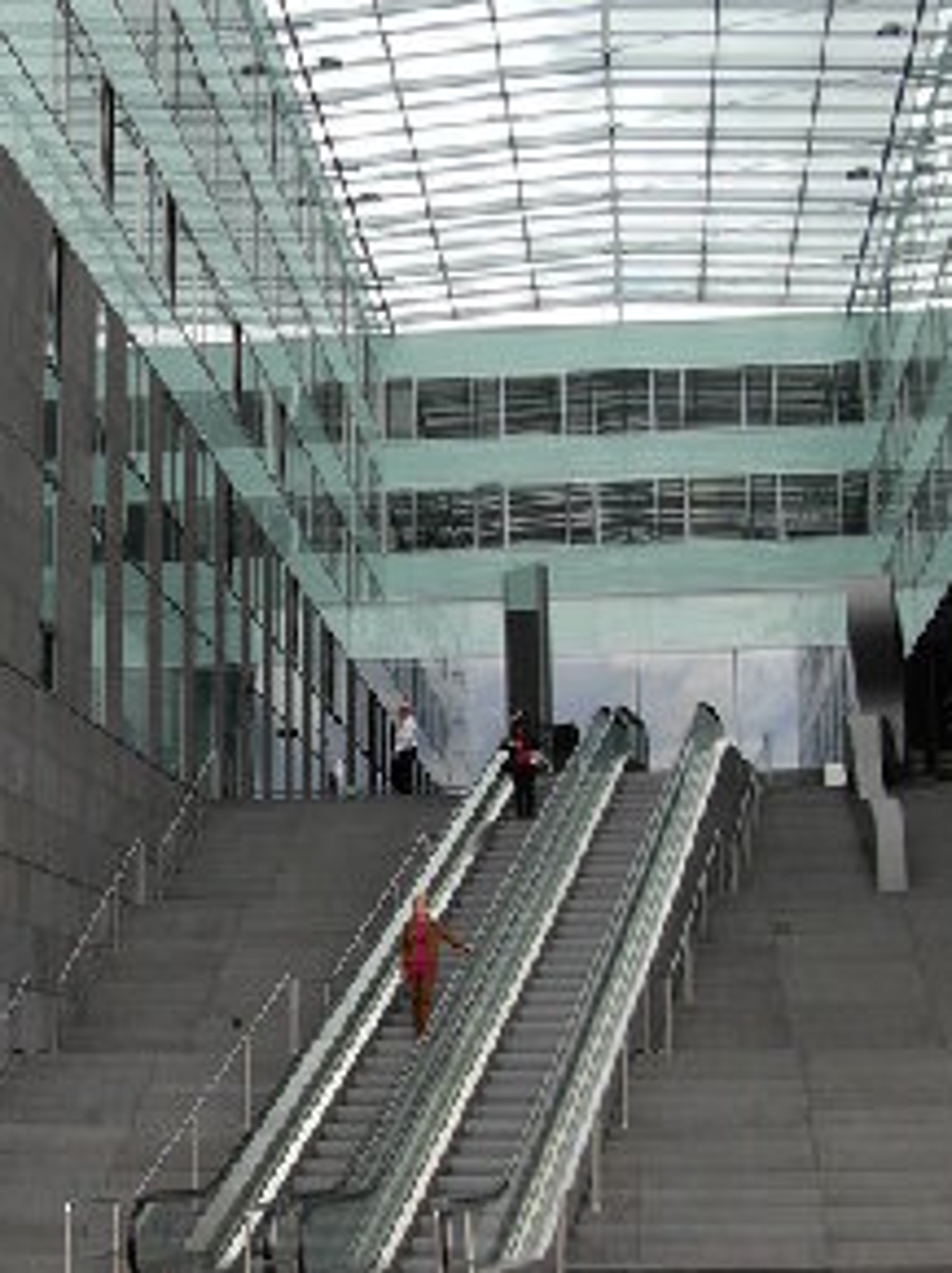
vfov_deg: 30.7
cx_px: 224
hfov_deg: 23.0
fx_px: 2314
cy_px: 663
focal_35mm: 63
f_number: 2.9
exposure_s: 1/418
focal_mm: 6.3
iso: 79
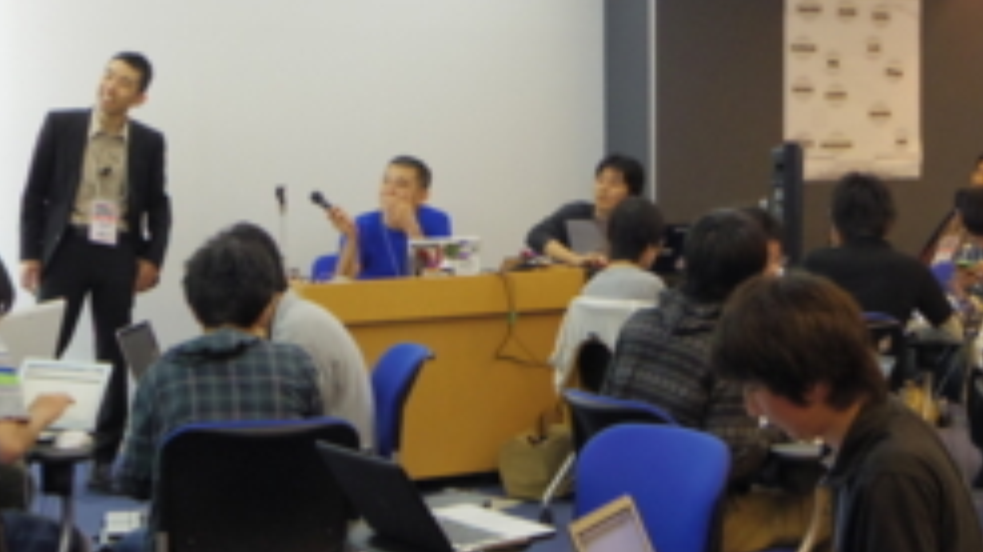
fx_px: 2006
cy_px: 372
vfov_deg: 15.6
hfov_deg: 27.5
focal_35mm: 77
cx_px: 587
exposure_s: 1/50
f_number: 2.8
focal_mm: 5.3
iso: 320
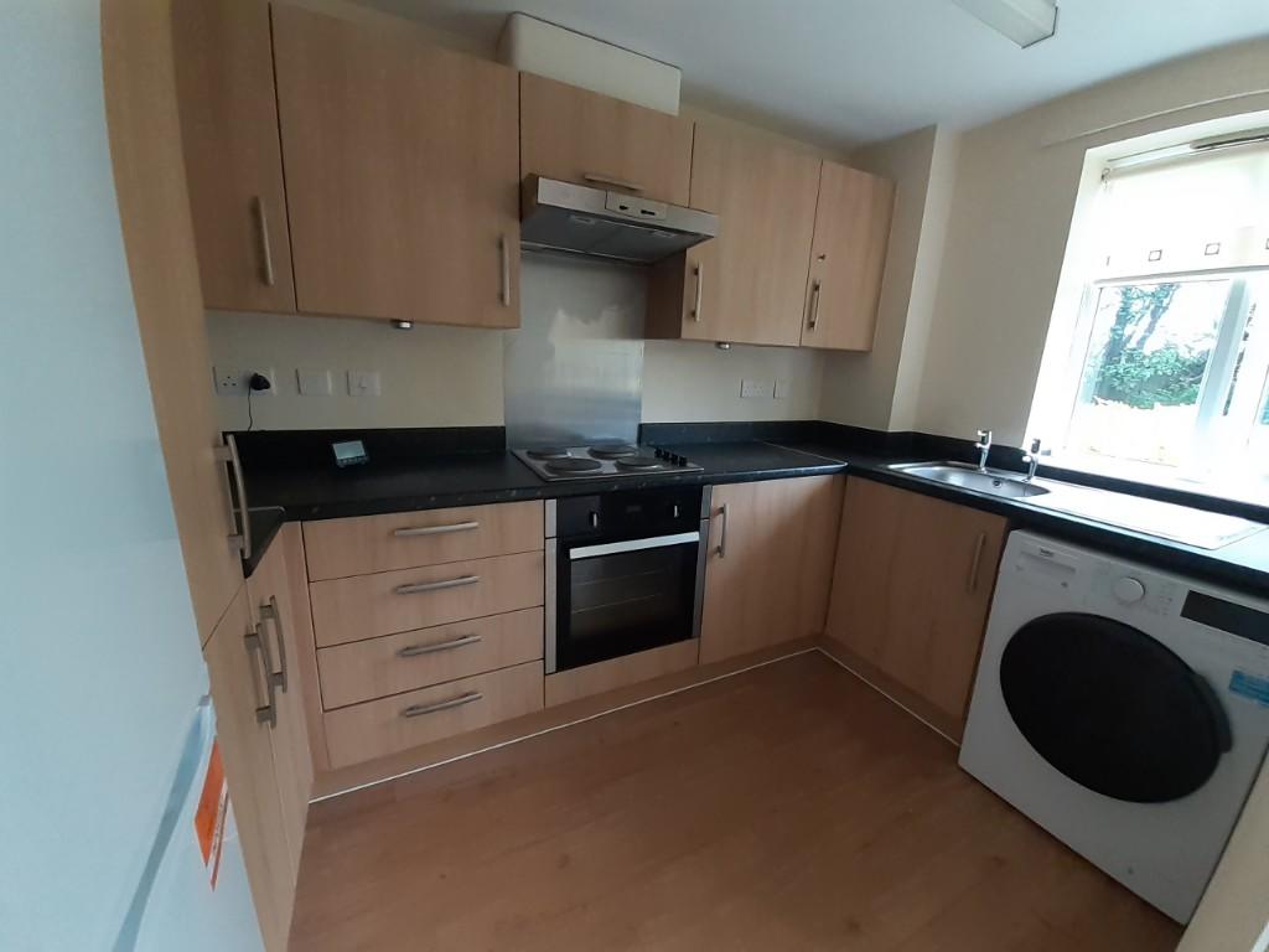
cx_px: 634
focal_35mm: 13
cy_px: 476
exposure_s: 1/50
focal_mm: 1.13
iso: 125
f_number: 2.2
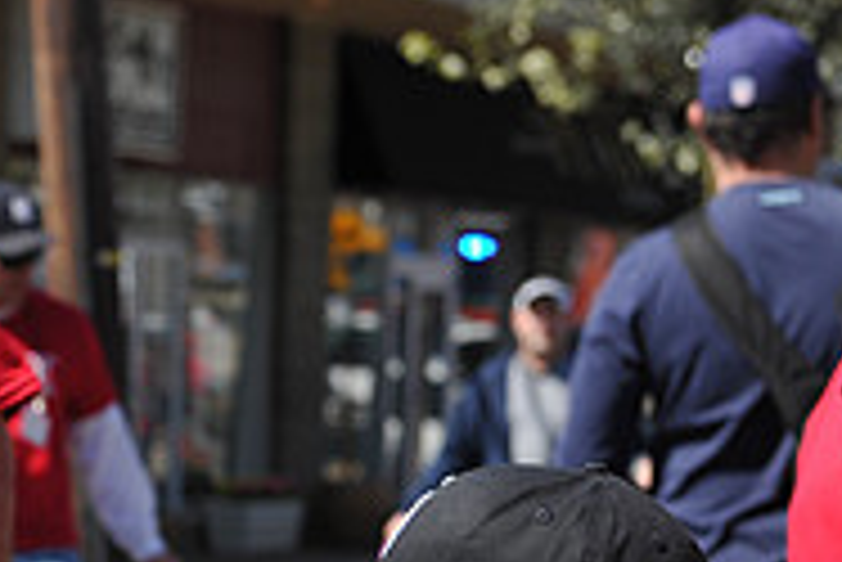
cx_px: -239
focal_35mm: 217
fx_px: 5079
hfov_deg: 9.3
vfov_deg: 6.3
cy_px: 787
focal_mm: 70
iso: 200
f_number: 5
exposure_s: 1/800
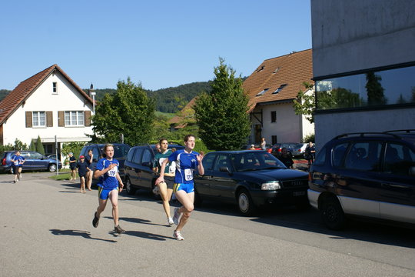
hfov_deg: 37.9
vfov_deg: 25.8
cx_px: 208
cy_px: 138
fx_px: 605
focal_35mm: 52
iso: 100
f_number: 8
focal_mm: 35
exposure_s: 1/320
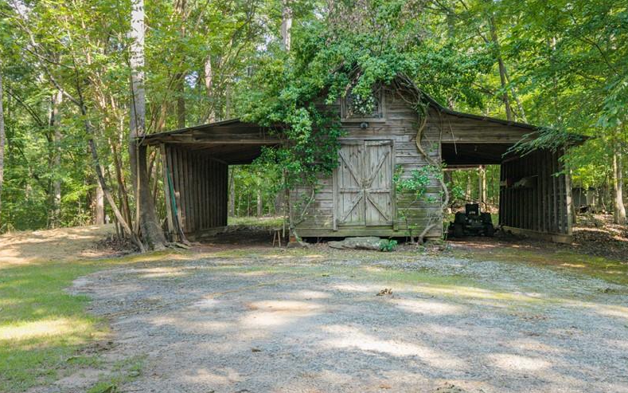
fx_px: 565
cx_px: 366
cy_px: 203
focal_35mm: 33
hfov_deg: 57.8
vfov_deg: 38.3
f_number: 1.8
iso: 400
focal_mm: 8.67
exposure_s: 1/250
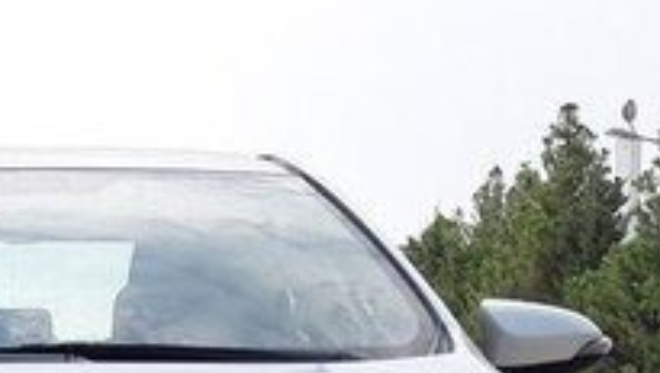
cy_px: 635
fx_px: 1718
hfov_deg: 21.2
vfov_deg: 11.6
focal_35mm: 98
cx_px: 35
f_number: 1.9
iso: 40
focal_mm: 3.7
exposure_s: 1/1163
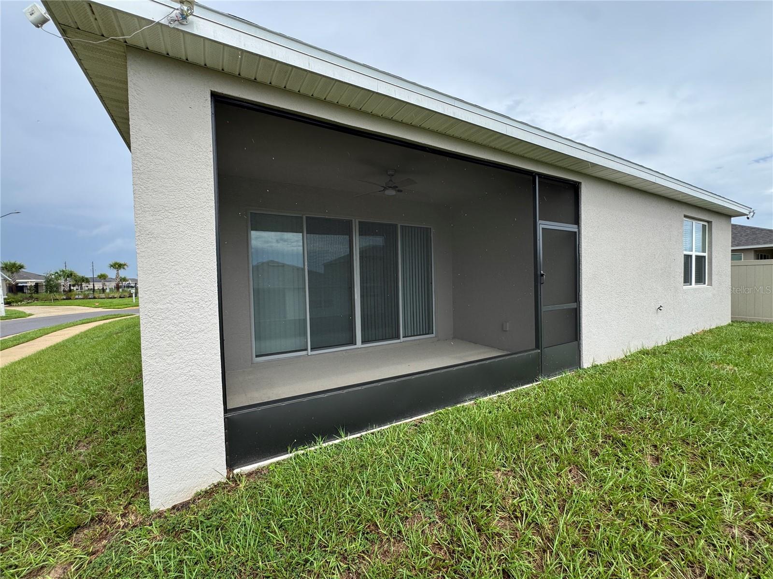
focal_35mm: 14
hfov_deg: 102.1
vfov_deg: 85.7
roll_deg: +1.0
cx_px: 386
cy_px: 290
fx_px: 313
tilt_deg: -2.2
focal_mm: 2.22
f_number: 2.2
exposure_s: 1/456
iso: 40
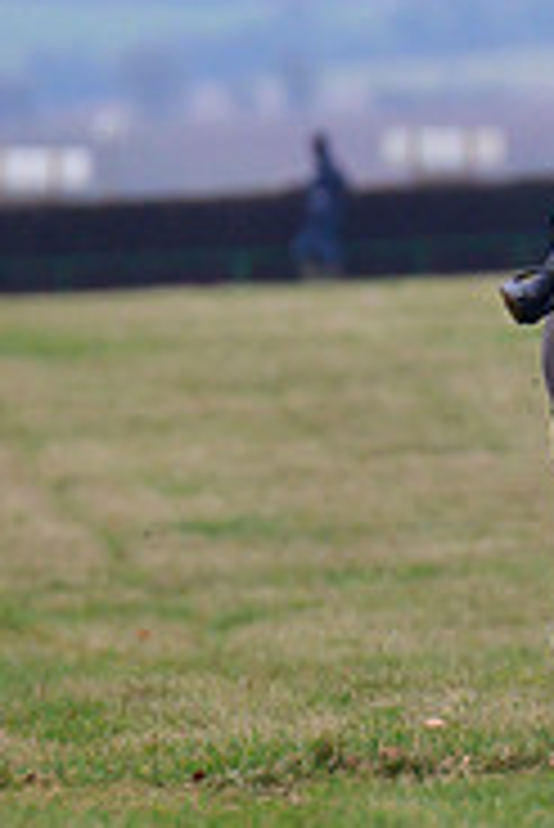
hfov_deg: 1.0
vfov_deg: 1.4
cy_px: 239
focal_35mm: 1436
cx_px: 857
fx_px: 33083
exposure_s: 1/800
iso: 1250
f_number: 5
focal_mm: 300
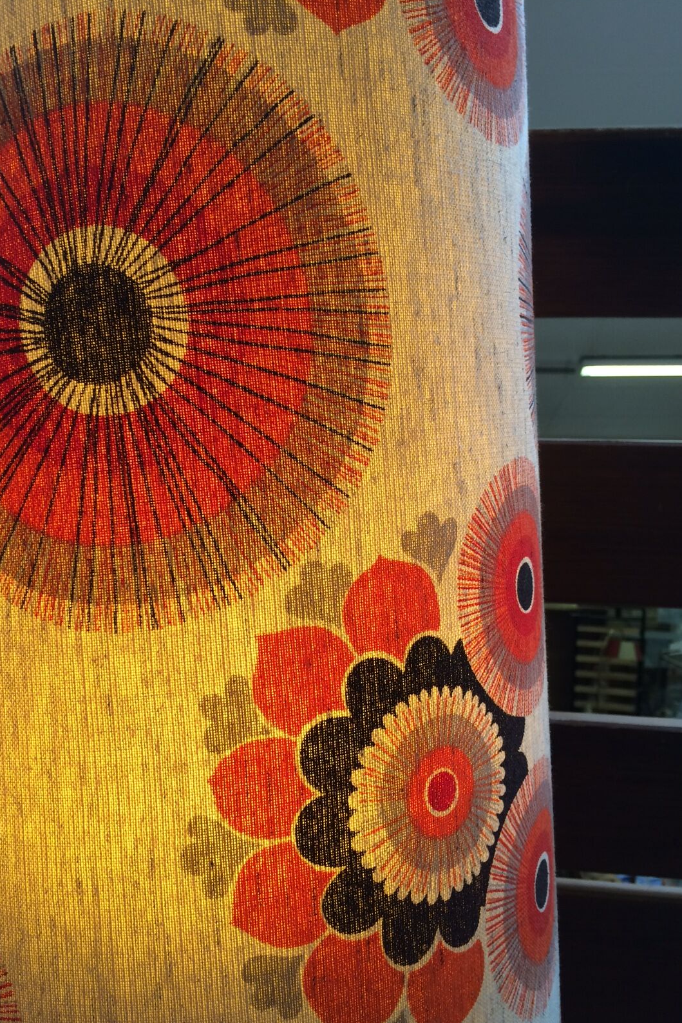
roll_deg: -0.2
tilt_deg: -9.2
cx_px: 321
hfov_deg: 42.3
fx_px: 881
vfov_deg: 60.3
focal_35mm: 31
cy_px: 517
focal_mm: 4.15
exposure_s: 1/33
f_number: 2.2
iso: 40
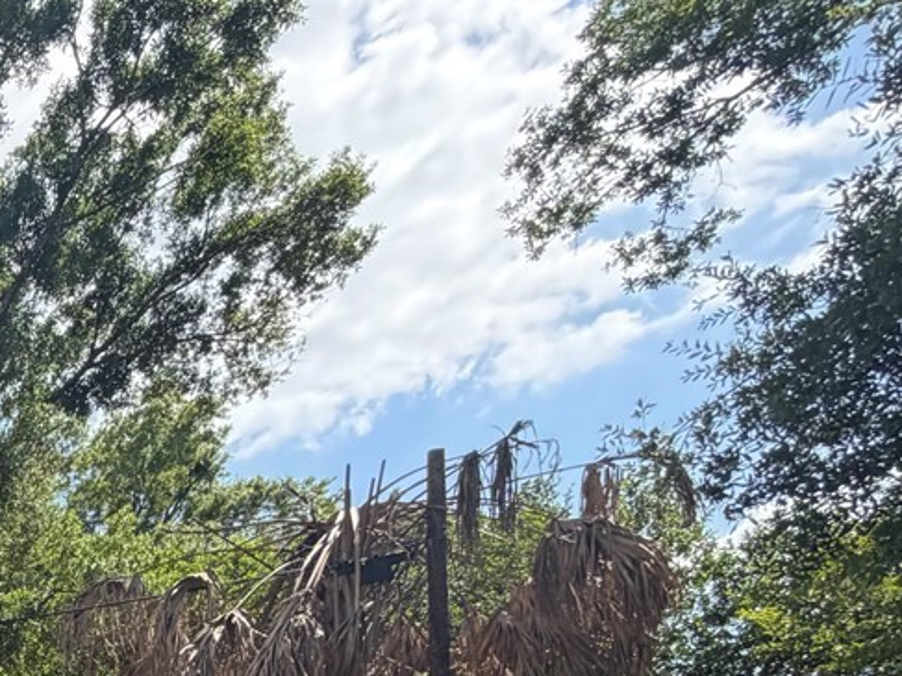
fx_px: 1198
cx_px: -469
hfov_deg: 27.5
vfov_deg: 24.3
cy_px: 1024
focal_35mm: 46
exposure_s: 1/658
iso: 40
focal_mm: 2.22
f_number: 2.2
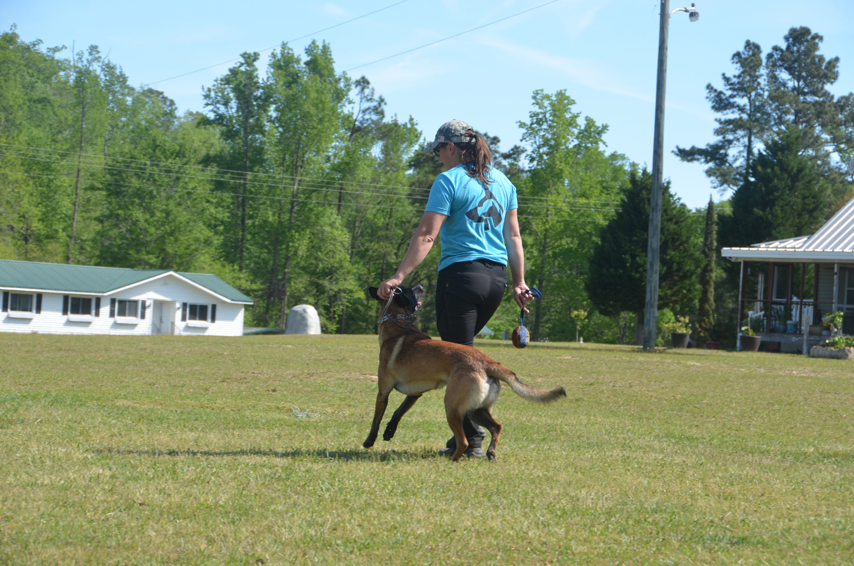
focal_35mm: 105
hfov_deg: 19.5
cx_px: 427
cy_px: 283
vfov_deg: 13.0
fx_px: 2486
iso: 140
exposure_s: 1/250
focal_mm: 70
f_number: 8
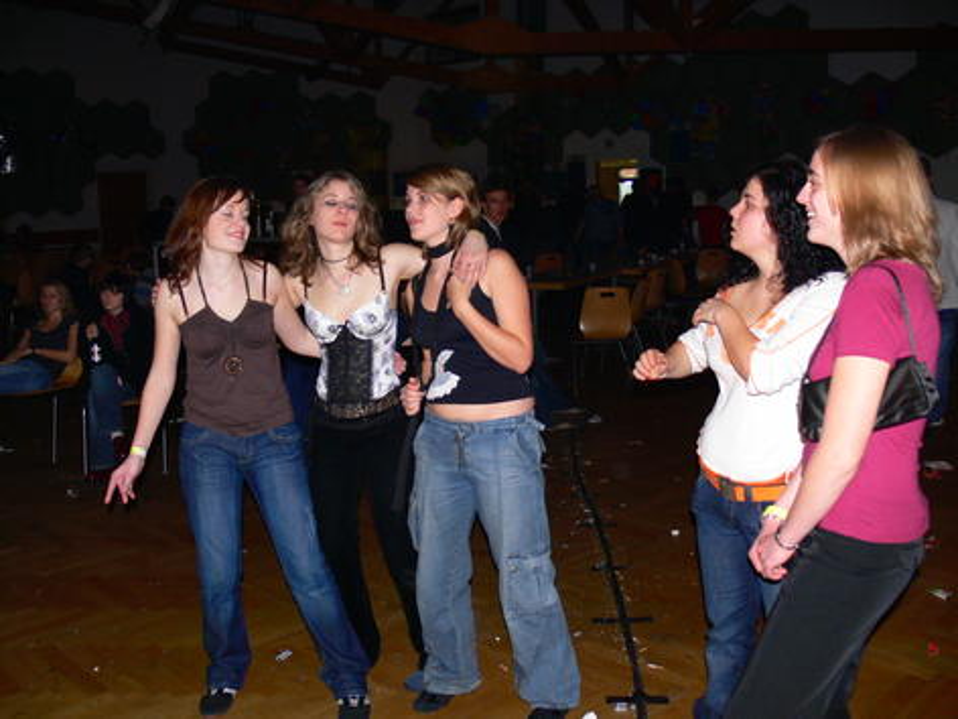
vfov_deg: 40.7
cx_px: 479
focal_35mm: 35
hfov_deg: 52.6
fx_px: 969
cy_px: 360
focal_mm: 7.4
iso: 100
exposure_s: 1/30
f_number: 2.8
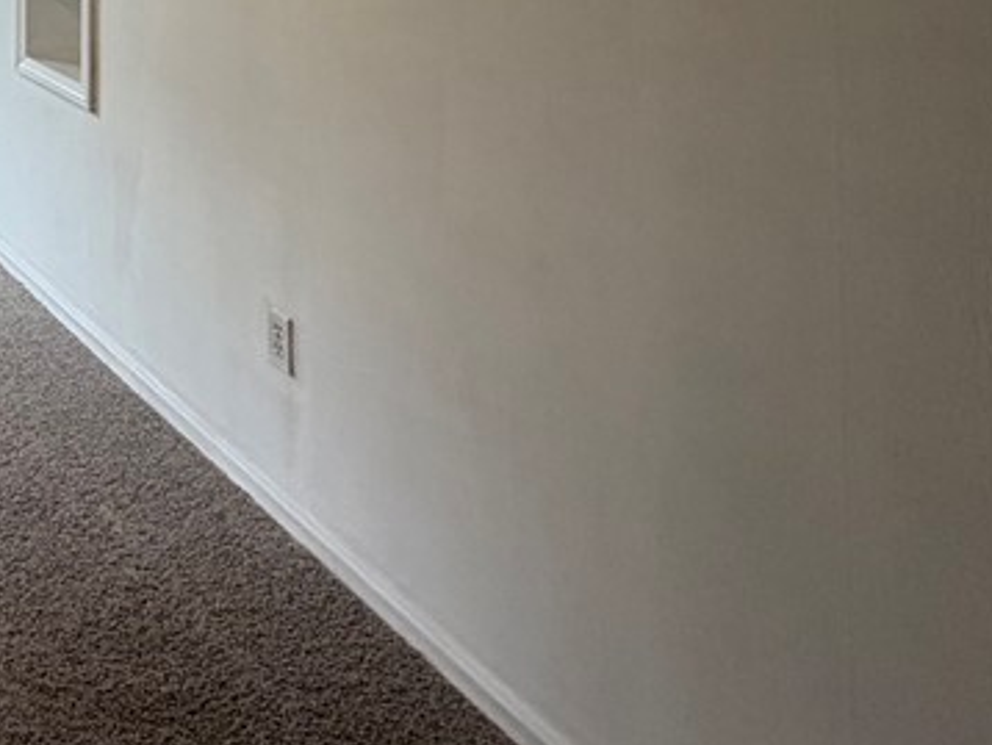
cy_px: -274
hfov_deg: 32.1
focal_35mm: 40
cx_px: -366
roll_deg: -0.3
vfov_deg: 28.2
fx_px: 1147
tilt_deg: +2.7
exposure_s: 1/121
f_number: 2.2
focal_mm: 2.22
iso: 160
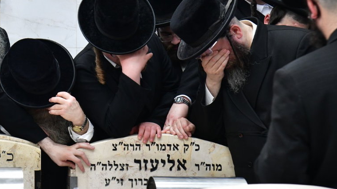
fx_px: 1483
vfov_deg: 7.3
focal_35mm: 166
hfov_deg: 12.9
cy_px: 77
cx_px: 28
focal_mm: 86
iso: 1600
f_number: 5.6
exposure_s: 1/100
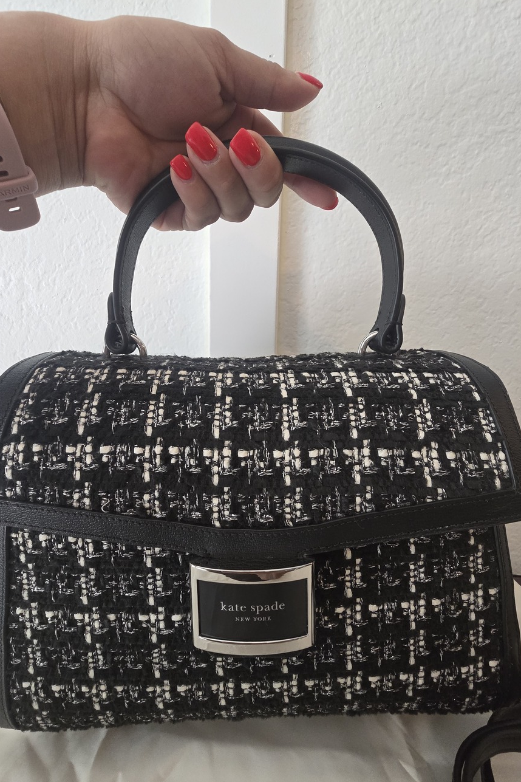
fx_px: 304
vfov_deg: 104.2
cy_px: 379
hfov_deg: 81.2
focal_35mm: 14
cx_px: 253
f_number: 2.2
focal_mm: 2.2
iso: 500
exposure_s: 1/60
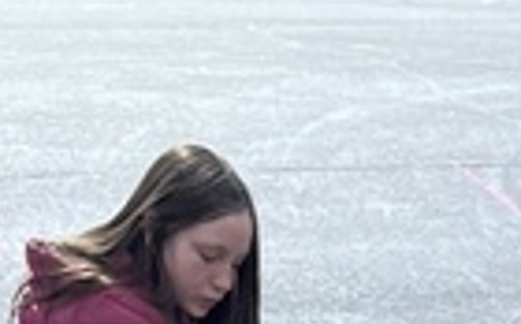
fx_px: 2864
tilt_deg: -34.5
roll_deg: -1.2
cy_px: 1802
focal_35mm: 202
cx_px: 688
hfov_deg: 10.2
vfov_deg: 4.9
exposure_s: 1/1672
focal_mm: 5.1
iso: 50
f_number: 1.6
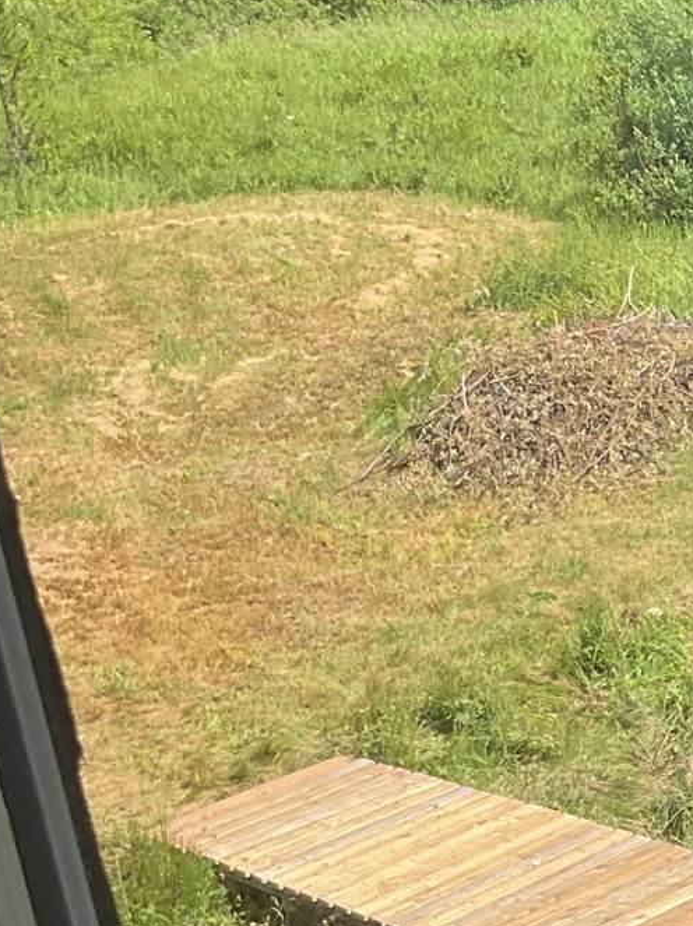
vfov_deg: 19.3
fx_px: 2698
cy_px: 708
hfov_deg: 13.7
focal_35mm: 101
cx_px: 1055
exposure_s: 1/816
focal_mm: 3
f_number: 1.8
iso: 16
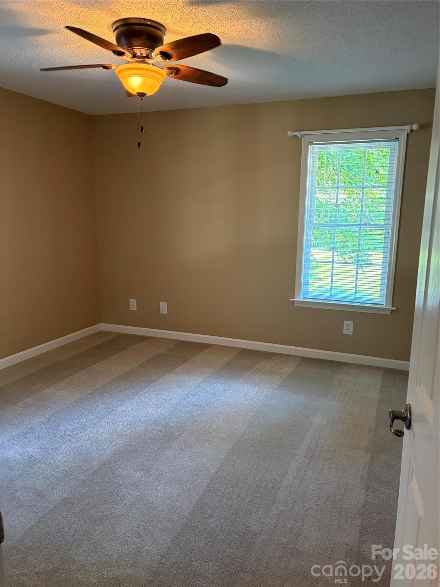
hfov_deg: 53.1
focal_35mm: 26
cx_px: 220
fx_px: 441
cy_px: 294
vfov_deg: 67.3
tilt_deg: -8.5
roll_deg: -0.2
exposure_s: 1/60
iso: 320
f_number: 1.6
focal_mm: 5.96
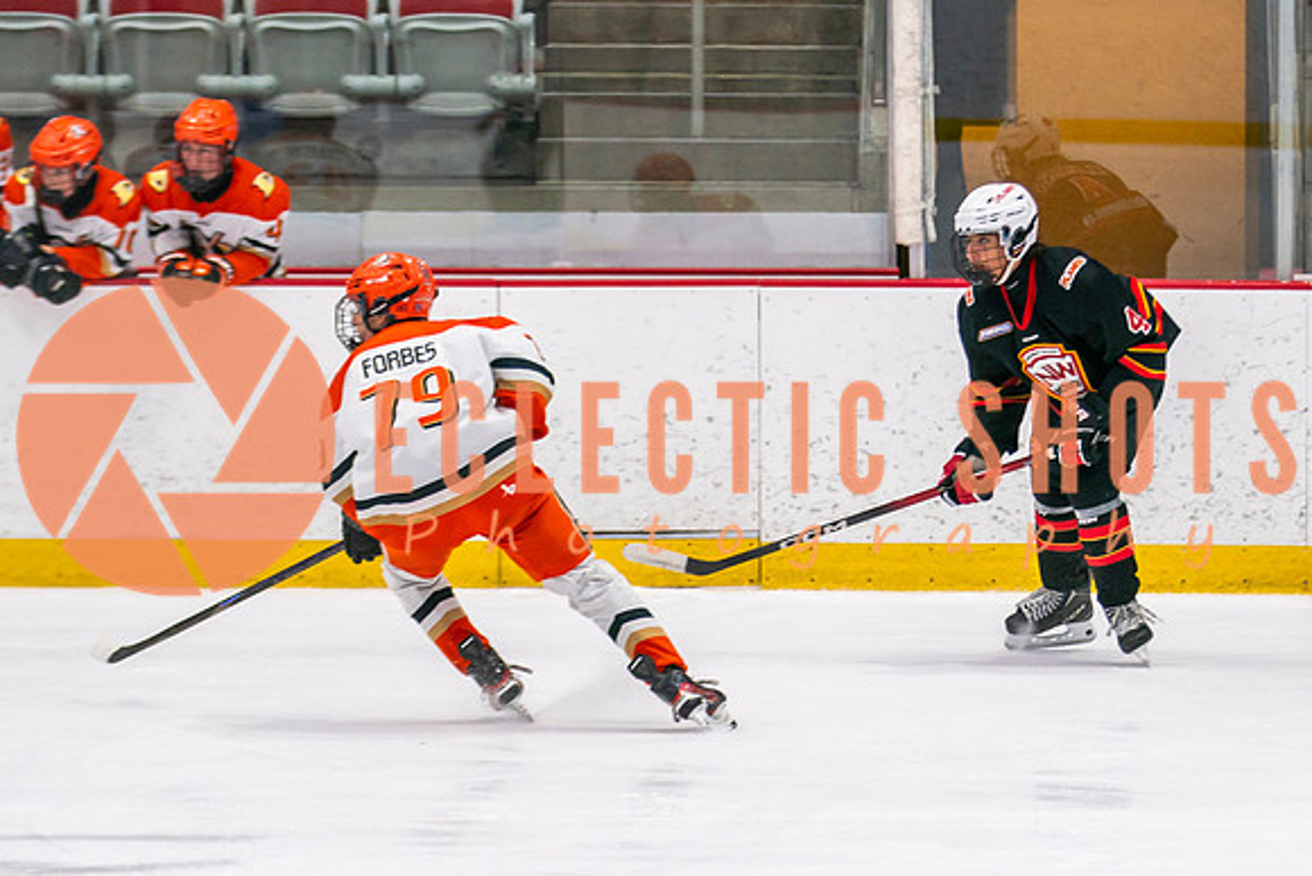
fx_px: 8893
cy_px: 535
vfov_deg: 5.6
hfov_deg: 8.4
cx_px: 778
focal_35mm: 244
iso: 640
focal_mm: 123
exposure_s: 1/640
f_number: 2.8
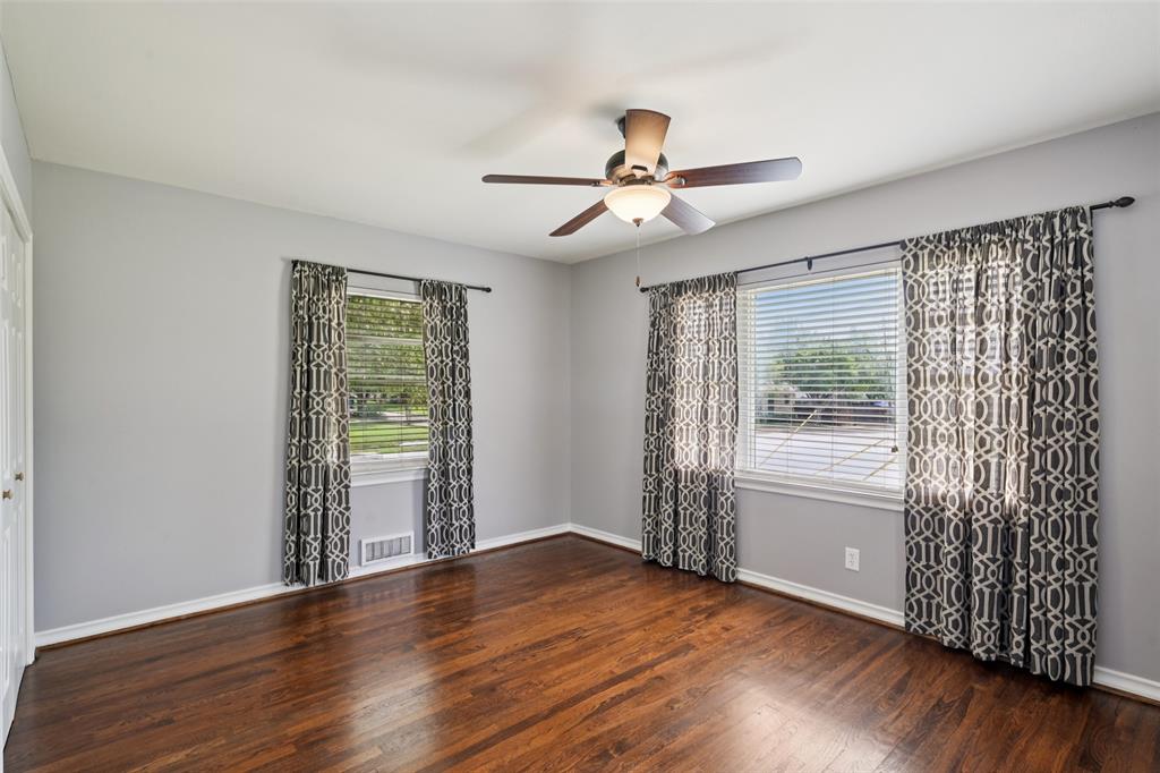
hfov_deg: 93.3
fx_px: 548
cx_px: 580
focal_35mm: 17
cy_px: 386
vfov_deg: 70.4
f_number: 8
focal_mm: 17
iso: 400
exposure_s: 1/50
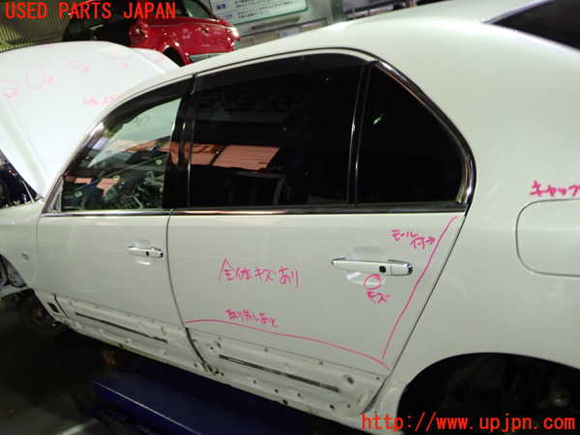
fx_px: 503
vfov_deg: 46.8
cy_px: 218
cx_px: 290
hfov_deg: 60.0
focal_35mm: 30
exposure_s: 1/30
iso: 250
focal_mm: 5.4
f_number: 2.3
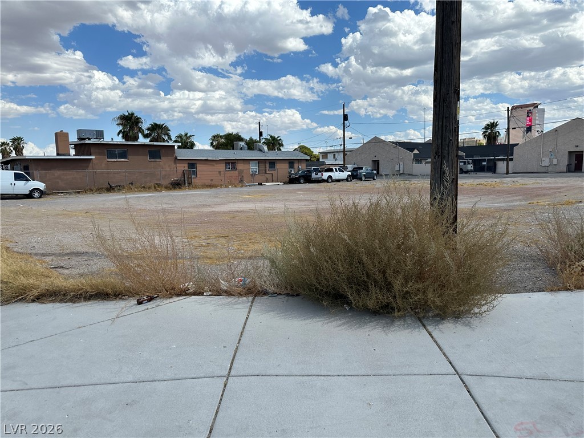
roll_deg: +0.9
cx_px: 292
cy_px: 219
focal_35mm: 24
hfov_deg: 71.6
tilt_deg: -8.0
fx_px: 405
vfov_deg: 56.8
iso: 80
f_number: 1.78
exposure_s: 1/5000
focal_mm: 6.86
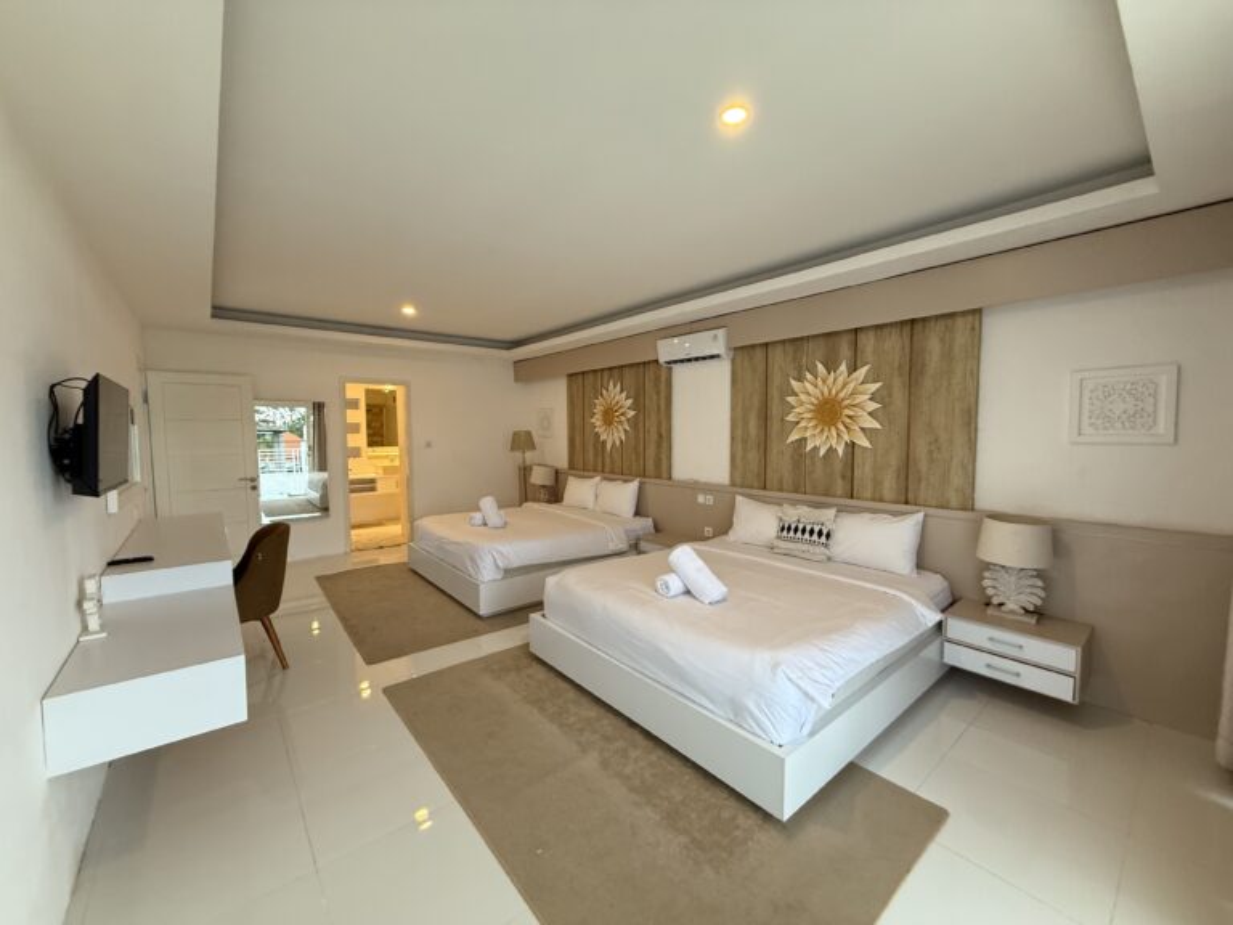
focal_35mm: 14
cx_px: 616
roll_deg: +0.0
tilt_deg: -4.4
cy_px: 462
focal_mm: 2.22
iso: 320
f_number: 2.2
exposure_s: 1/61
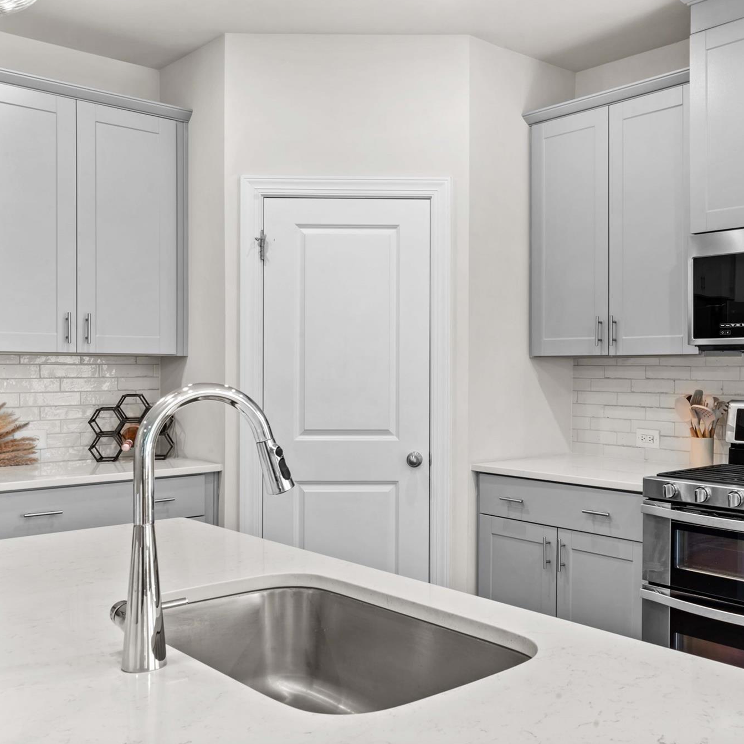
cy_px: 370
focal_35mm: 35
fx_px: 851
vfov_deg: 47.2
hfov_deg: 45.6
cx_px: 556
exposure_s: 1.6
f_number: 16
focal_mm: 27
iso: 100
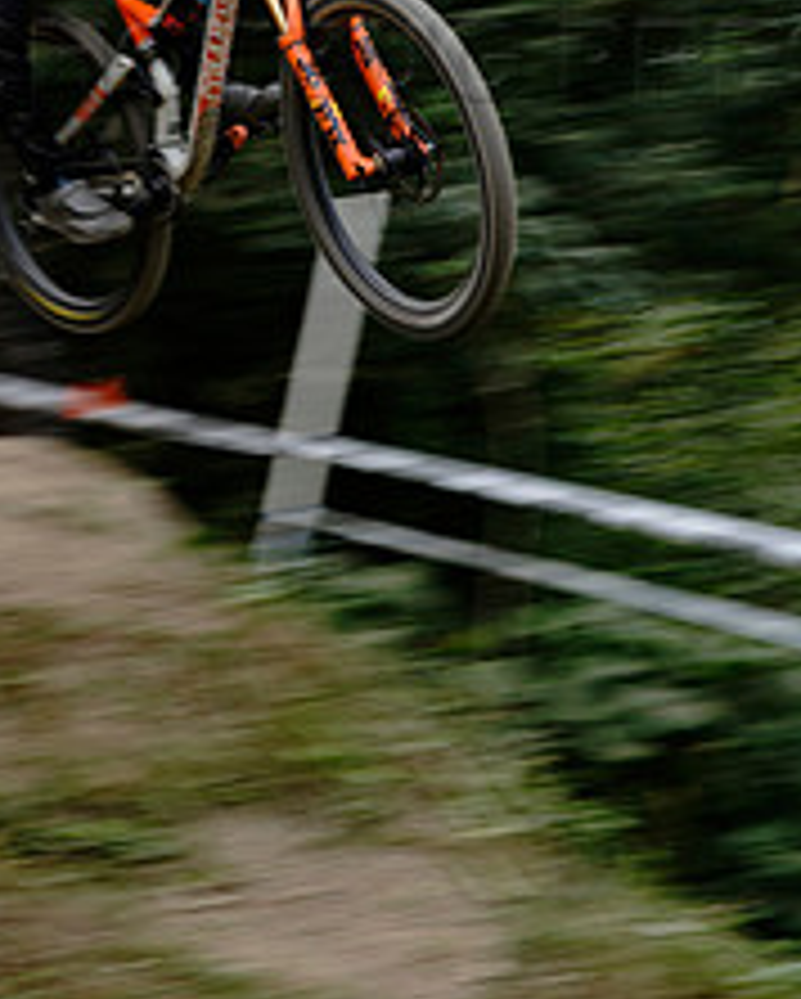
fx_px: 3936
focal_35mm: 133
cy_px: 40
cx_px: 405
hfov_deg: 11.6
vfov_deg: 14.3
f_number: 10
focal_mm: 70
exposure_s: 1/50
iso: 80
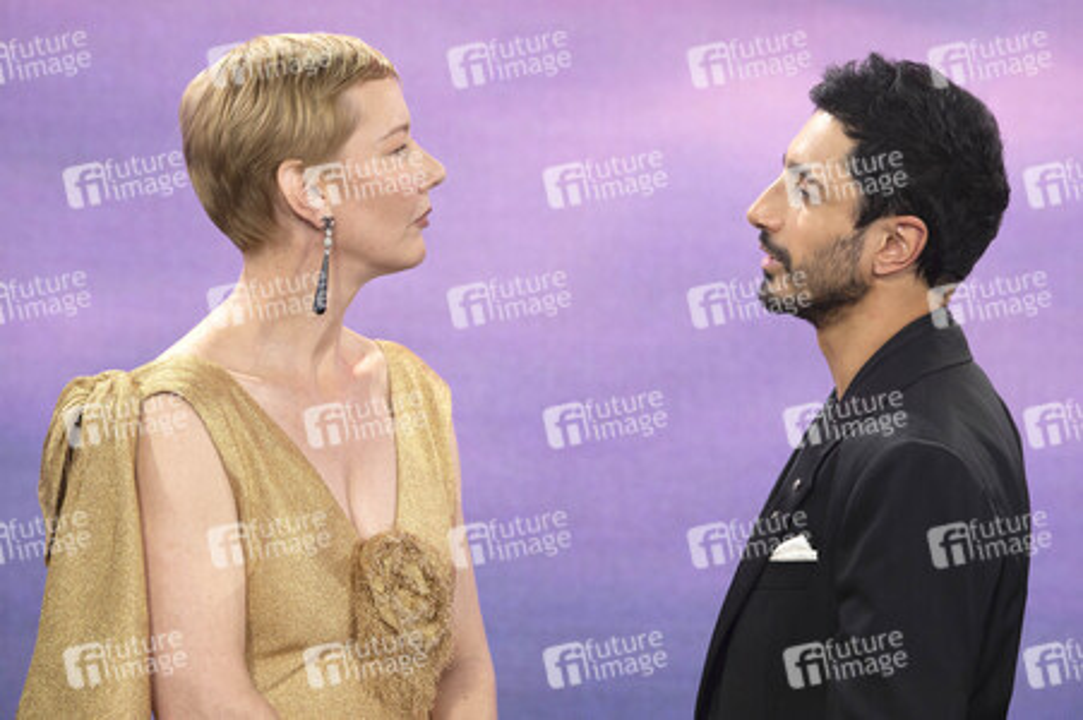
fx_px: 9592
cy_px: 358
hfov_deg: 6.5
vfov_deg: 4.3
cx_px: 580
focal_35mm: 319
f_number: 8
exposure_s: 1/250
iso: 1600
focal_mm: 280
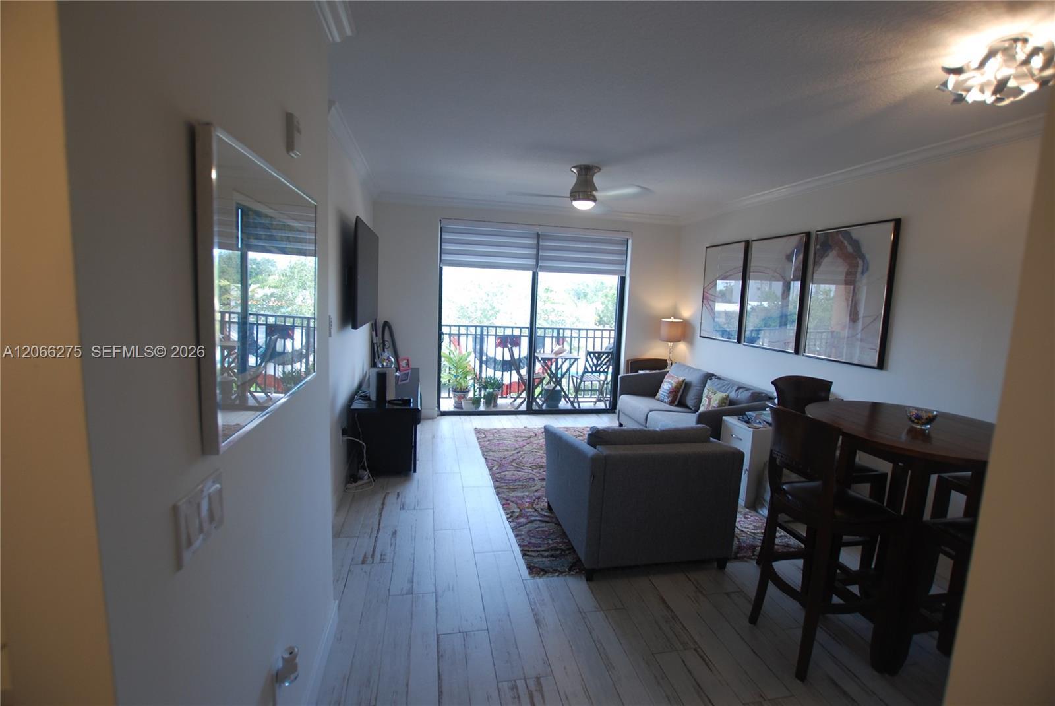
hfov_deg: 100.3
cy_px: 353
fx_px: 440
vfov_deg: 77.4
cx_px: 528
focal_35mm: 15
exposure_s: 1/50
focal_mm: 10
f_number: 3.5
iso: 200
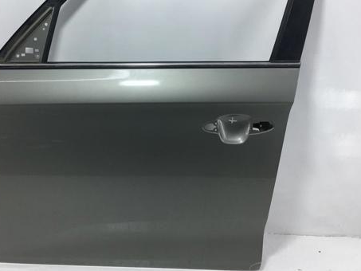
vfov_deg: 35.0
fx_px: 428
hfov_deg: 45.6
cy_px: 101
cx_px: 154
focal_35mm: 41
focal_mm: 4.15
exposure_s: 1/251
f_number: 2.2
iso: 25
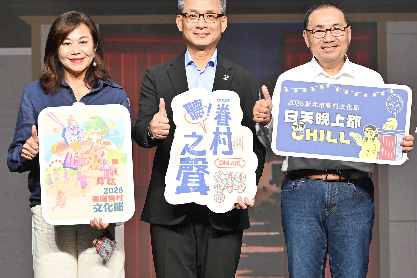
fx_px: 2235
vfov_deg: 7.1
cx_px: 286
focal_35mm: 193
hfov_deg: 10.6
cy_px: 109
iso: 160
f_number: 4
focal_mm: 96
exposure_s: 1/125
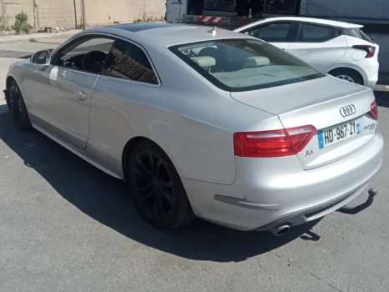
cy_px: 113
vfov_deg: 39.4
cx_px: 197
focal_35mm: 36
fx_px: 404
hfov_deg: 51.4
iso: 100
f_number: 2.2
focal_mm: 3.46
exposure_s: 1/1269
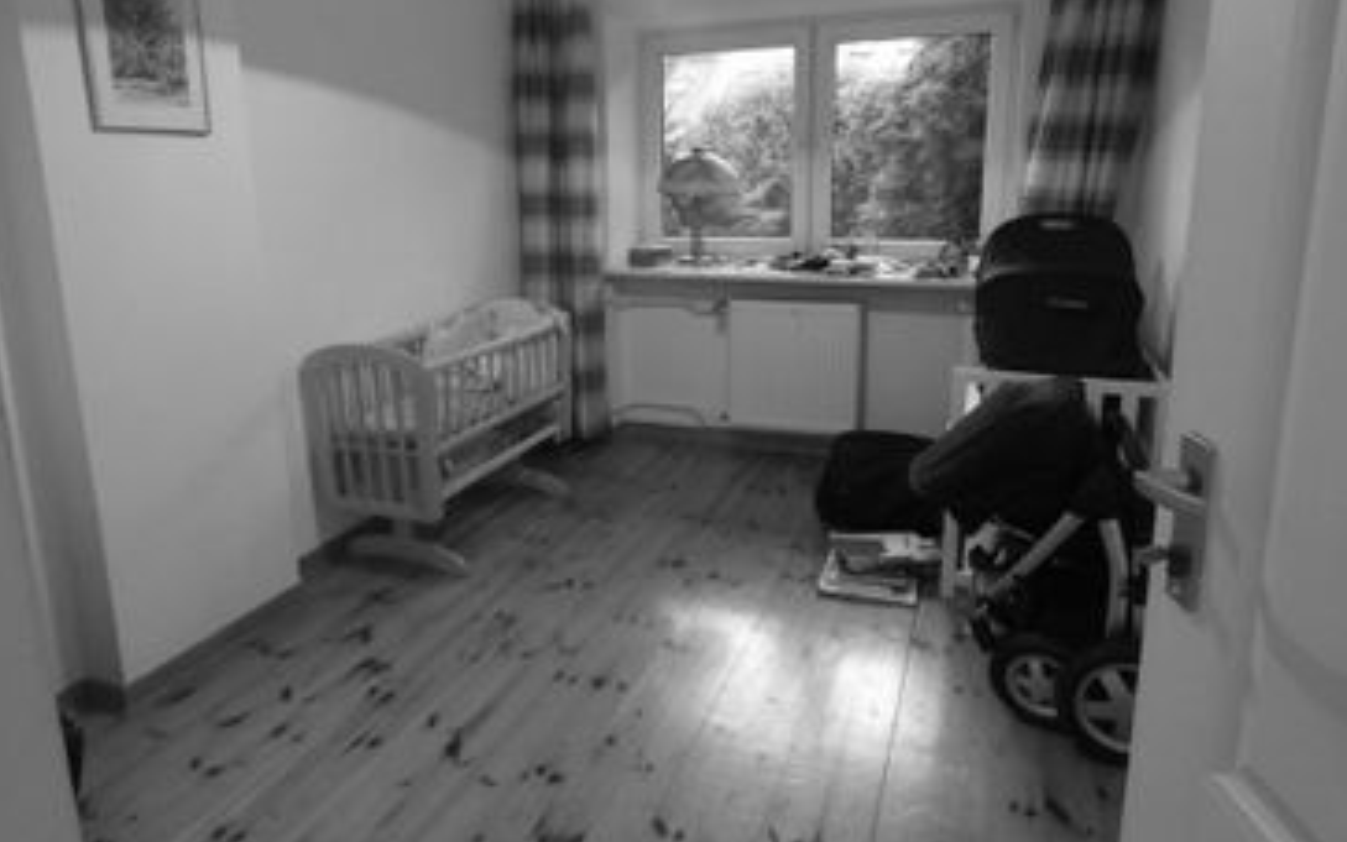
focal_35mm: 22
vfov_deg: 54.6
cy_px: 334
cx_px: 655
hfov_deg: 79.6
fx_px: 808
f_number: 2.8
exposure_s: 1/60
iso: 640
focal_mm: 3.6
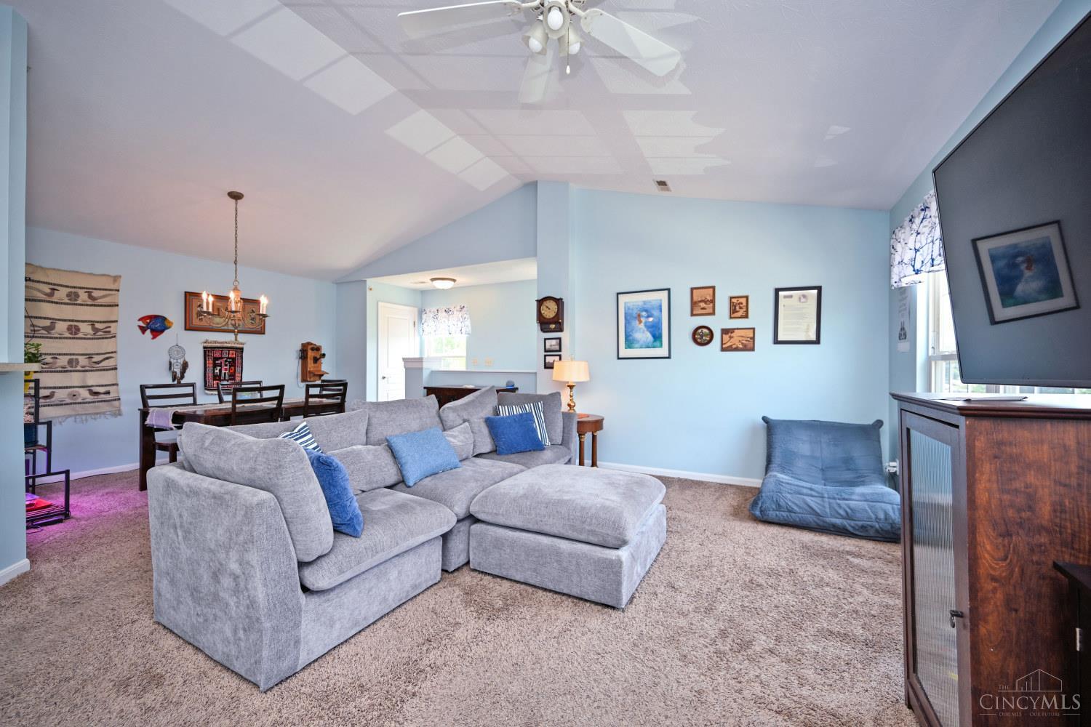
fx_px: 424
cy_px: 364
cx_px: 546
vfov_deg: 81.2
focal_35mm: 14
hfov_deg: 104.3
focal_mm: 14
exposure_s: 1/60
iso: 200
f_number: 4
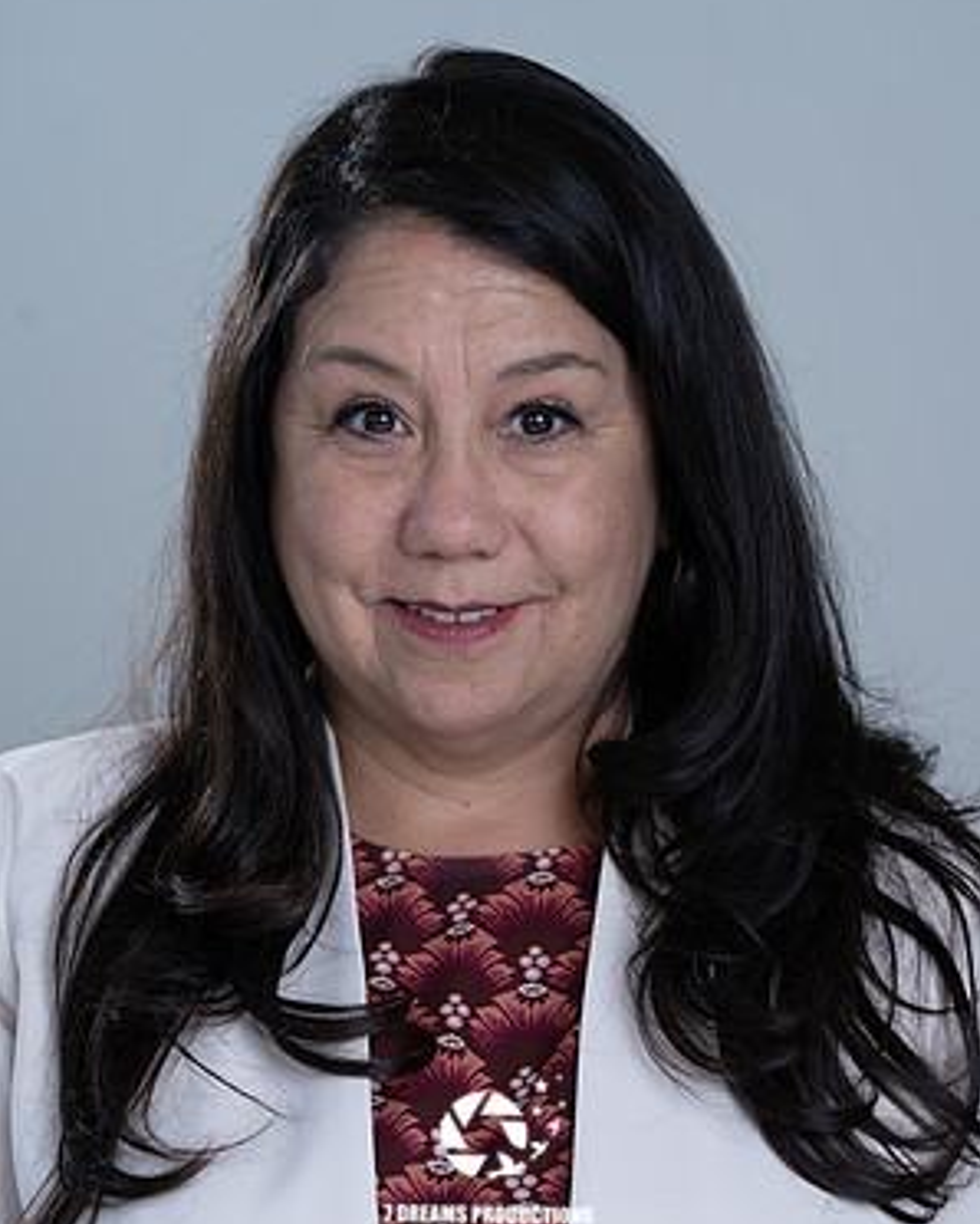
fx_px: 6412
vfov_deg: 10.9
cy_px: 586
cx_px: 490
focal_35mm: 177
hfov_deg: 8.7
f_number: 5.6
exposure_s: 1/200
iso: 160
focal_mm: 156
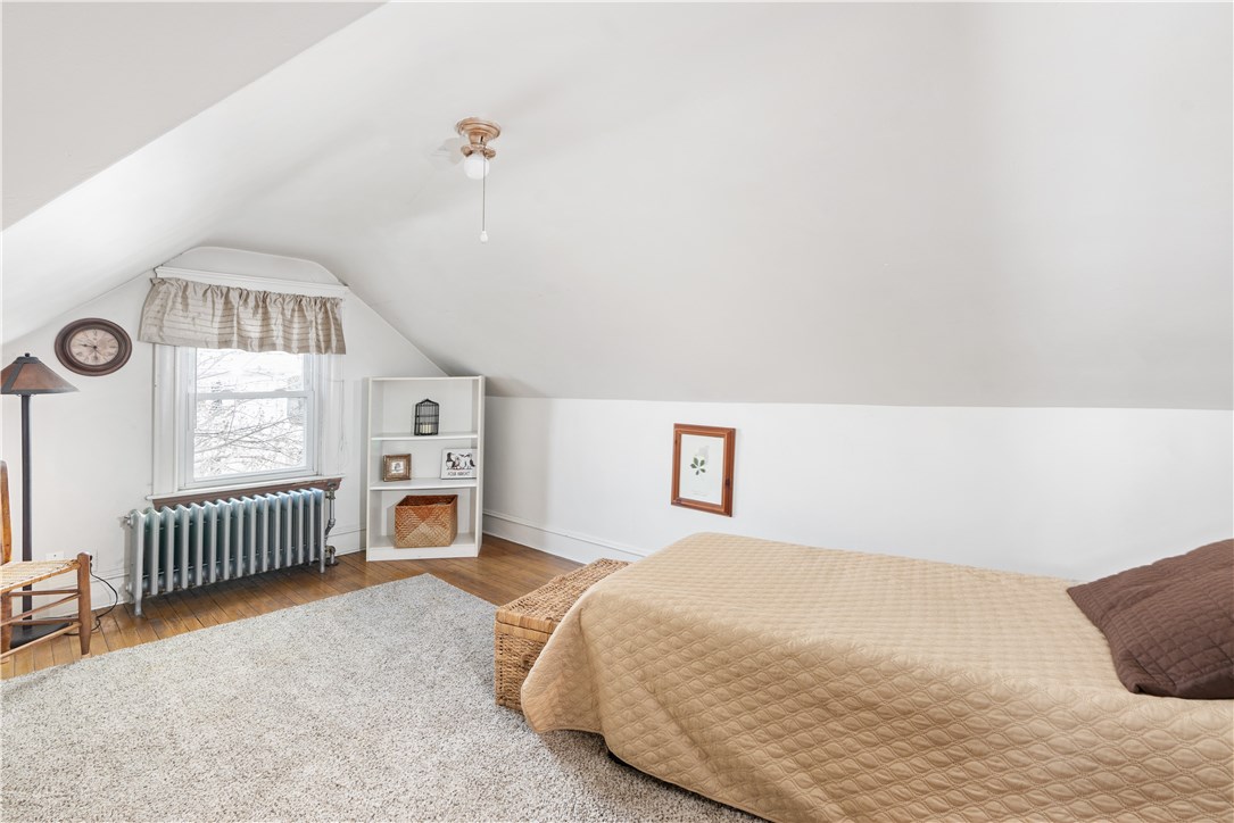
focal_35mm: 16
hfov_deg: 96.7
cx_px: 617
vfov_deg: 73.8
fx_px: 549
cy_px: 412
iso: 320
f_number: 8
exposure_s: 1/30
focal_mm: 16
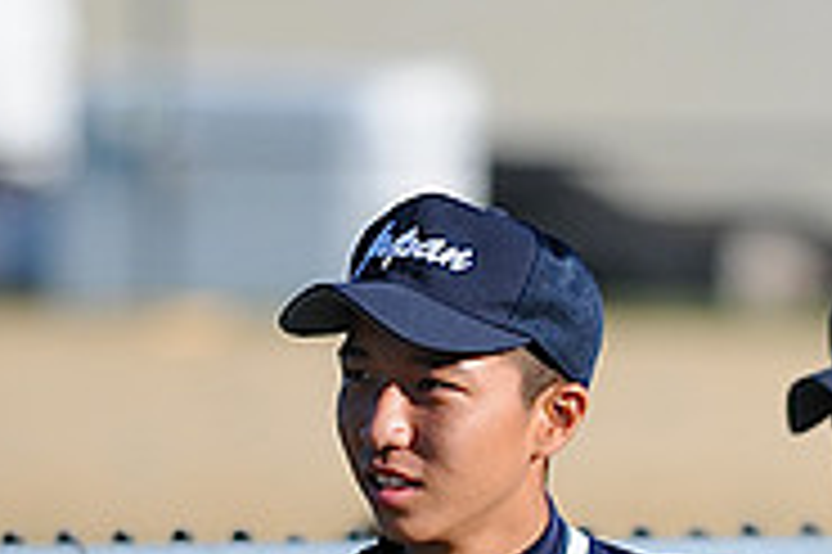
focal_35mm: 1409
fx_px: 32534
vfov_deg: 1.0
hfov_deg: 1.5
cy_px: 863
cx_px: 854
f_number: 4
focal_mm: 300
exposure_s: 1/1250
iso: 200
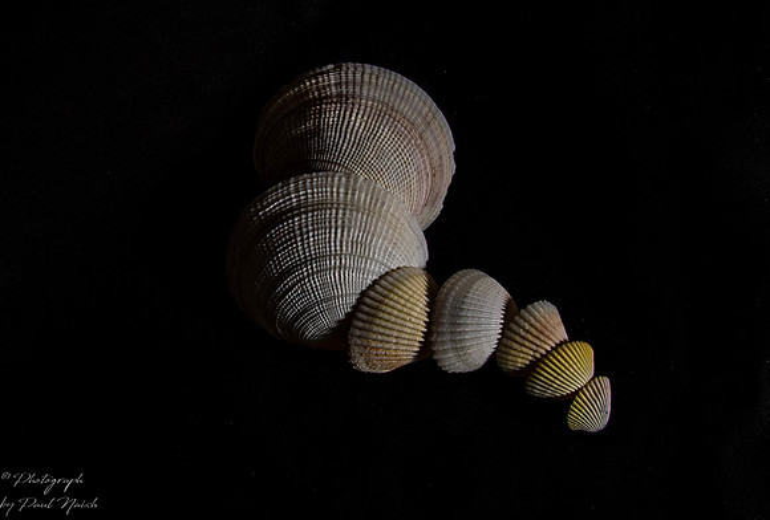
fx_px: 888
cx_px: 287
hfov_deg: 46.4
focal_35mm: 41
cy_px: 219
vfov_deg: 32.6
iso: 200
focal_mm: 18
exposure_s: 3
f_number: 9
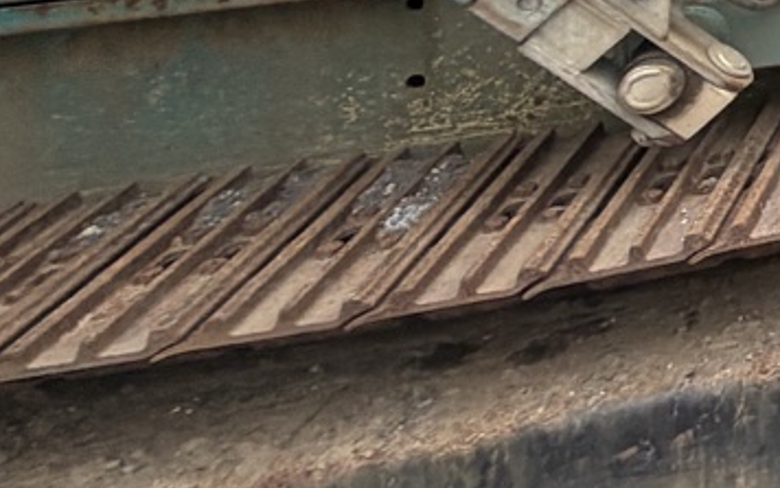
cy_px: -530
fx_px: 1595
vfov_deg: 14.2
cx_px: 1950
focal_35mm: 75
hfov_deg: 14.5
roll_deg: +1.0
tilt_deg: -0.8
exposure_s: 1/178
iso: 40
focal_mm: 2.22
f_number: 2.2
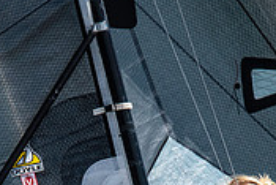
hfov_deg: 1.4
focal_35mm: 1489
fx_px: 11425
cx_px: 134
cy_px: 257
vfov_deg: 0.9
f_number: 5
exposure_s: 1/5000
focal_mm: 300
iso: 500
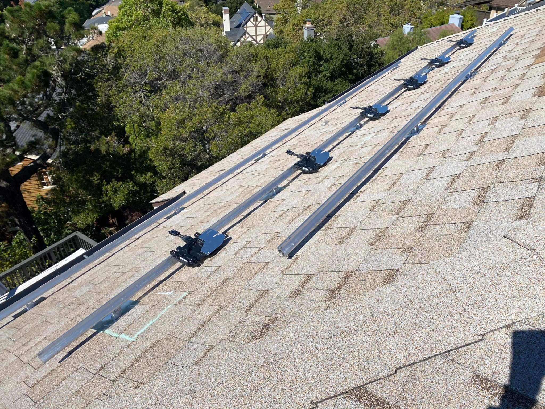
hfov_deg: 67.3
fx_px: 409
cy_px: 204
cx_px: 272
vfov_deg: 53.1
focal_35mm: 26
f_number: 1.8
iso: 32
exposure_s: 1/4608
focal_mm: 4.25
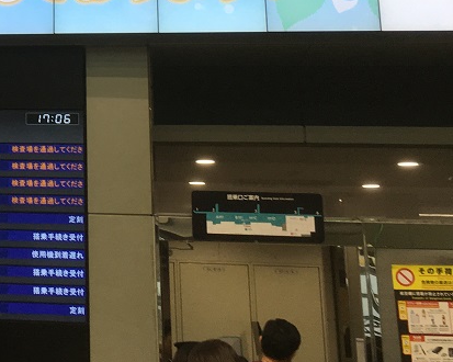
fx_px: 1112
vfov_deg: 17.9
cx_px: -75
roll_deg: -1.0
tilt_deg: +15.7
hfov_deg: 21.5
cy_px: -15
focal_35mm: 83
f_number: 2.2
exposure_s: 1/120
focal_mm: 4.15
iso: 32
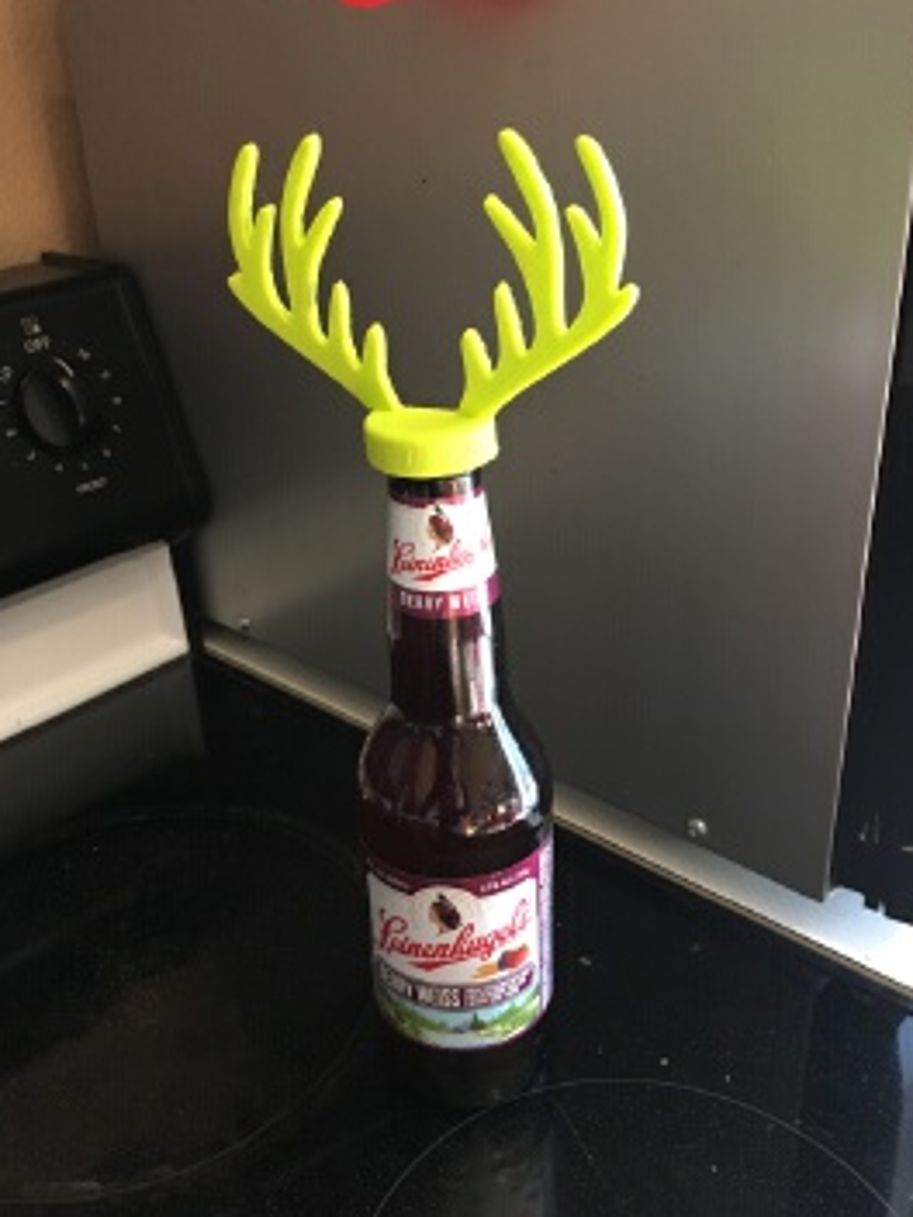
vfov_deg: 55.3
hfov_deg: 42.9
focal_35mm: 33
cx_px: 429
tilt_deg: -27.4
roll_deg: +5.8
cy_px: 640
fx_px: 1161
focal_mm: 4.15
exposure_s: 1/30
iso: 200
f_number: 2.2
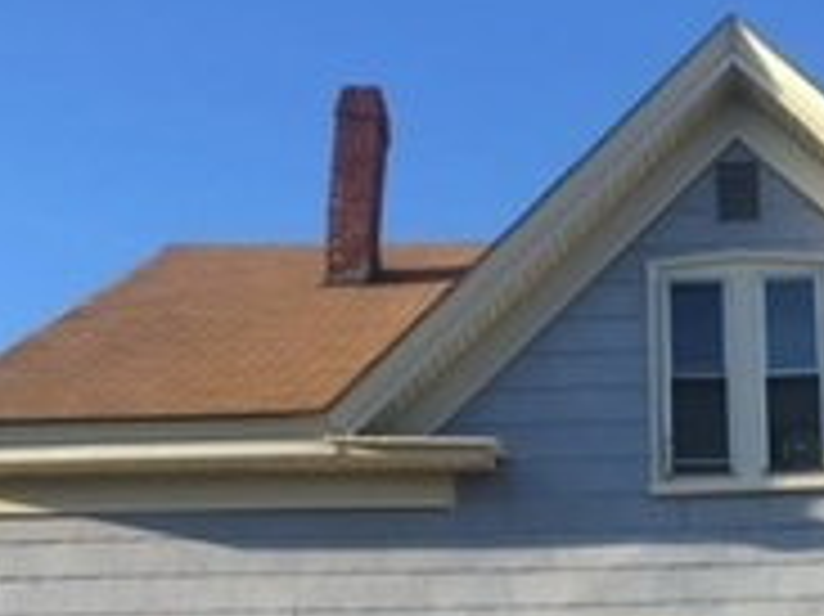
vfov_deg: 16.9
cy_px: 845
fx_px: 1927
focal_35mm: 81
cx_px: 783
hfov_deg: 23.3
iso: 25
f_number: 2.2
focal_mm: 4.15
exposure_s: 1/610
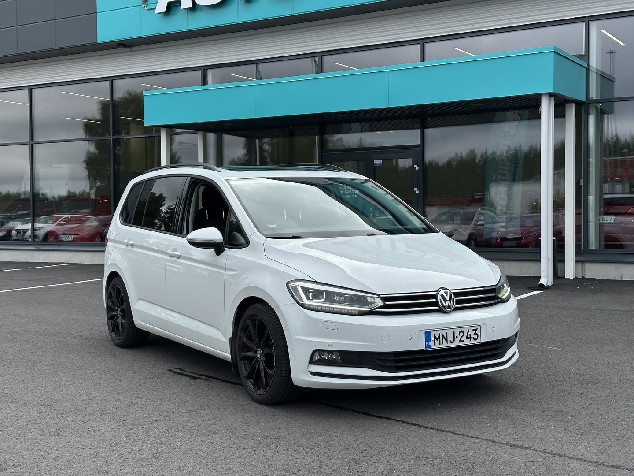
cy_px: 238
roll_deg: +1.0
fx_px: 879
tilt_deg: -2.2
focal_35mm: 48
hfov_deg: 39.7
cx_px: 317
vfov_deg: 30.3
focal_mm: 6.86
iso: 64
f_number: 1.78
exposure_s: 1/3155
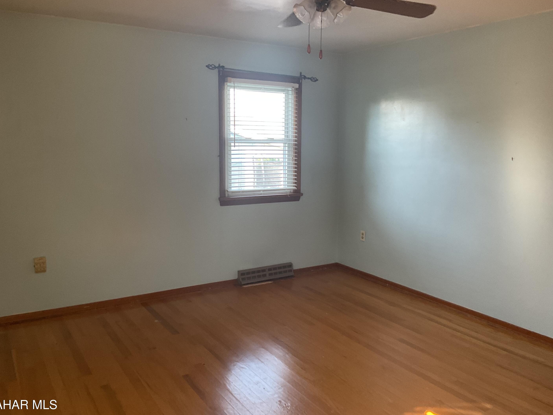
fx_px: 495
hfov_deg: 58.3
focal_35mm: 31
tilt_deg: -6.5
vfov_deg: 45.4
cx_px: 289
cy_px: 203
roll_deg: -1.7
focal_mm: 3
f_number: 1.8
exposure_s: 1/60
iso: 100
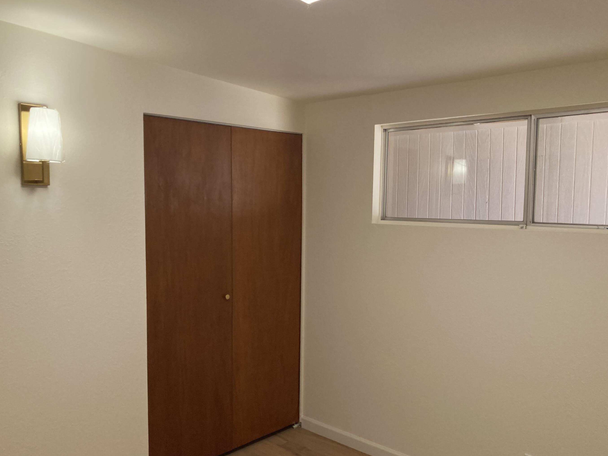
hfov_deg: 58.4
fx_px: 544
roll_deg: -1.0
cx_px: 308
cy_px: 246
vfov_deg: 45.4
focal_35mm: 31
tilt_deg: -3.2
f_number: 1.8
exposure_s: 1/257
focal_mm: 3.99
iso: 20
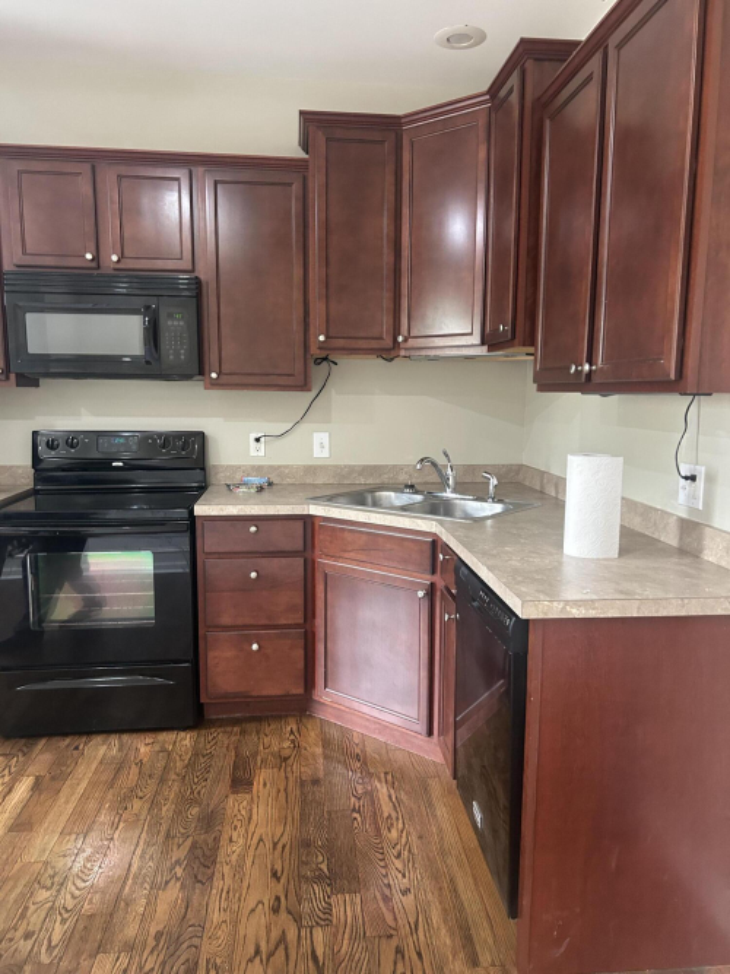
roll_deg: -1.5
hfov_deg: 53.0
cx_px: 365
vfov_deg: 67.3
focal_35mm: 26
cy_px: 487
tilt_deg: -10.3
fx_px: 731
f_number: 1.5
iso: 400
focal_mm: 5.7
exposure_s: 1/60
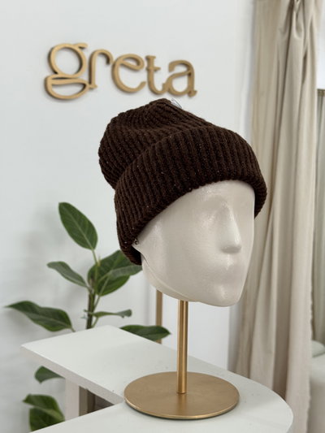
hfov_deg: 30.3
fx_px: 601
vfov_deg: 39.6
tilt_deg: -6.0
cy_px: 216
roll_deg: -0.4
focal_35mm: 48
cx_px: 162
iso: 64
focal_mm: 6.76
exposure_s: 1/50
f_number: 1.78
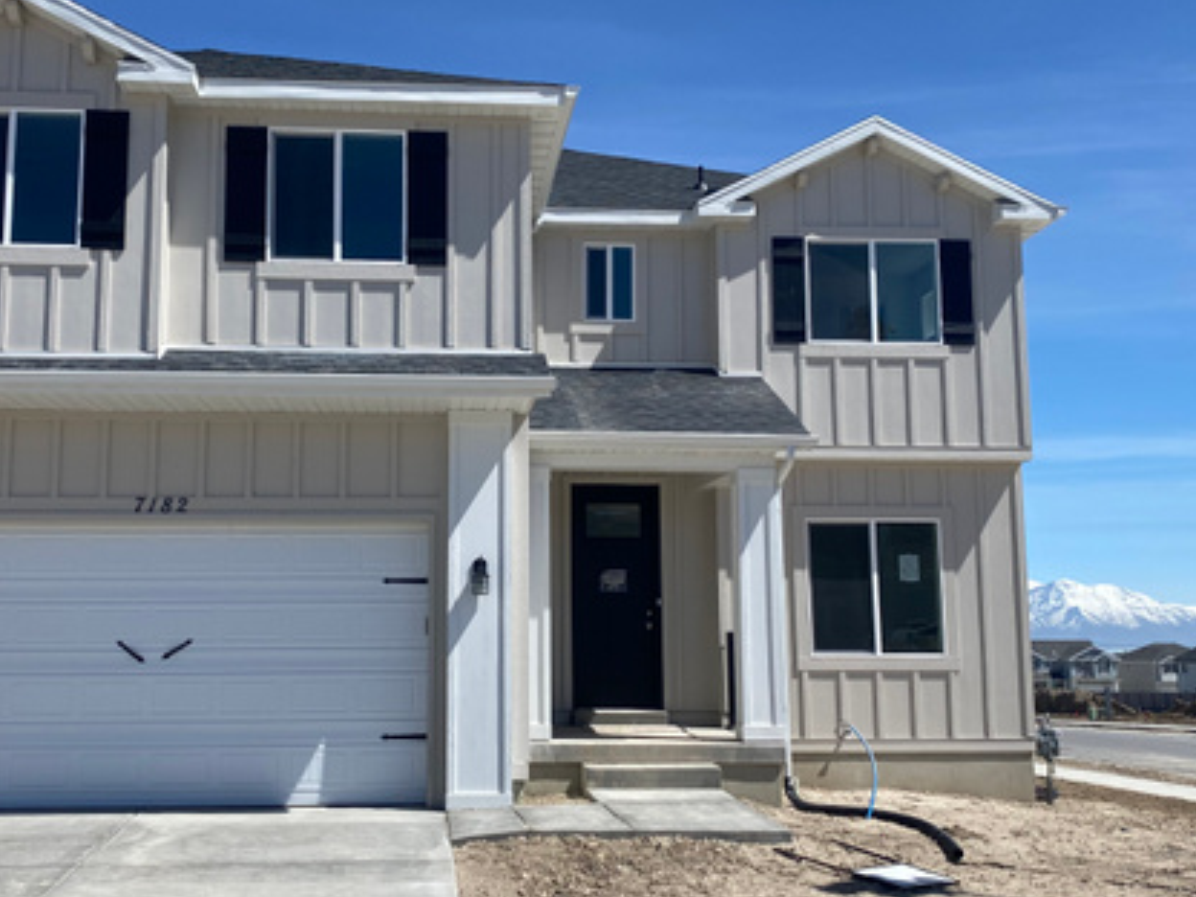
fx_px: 1382
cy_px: 446
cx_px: 500
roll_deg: +0.3
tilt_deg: +9.2
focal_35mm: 40
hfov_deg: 46.6
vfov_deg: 36.0
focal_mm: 4.25
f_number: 1.8
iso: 32
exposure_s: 1/4115
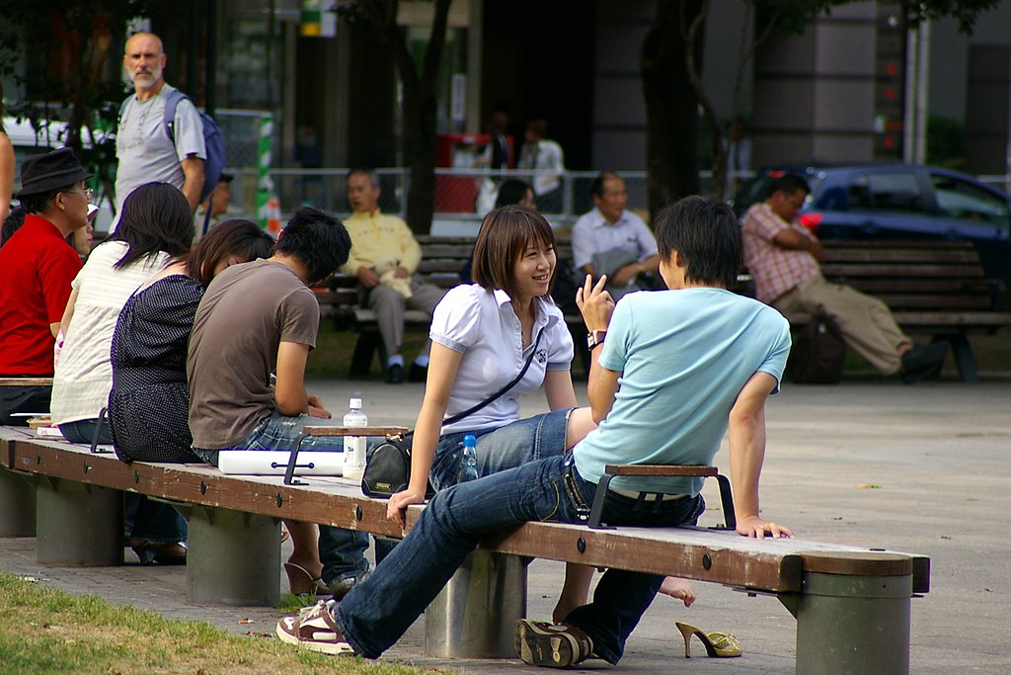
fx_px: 8426
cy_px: 338
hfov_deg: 6.9
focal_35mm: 300
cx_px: 506
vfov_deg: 4.6
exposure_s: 1/160
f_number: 5.6
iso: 200
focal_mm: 200
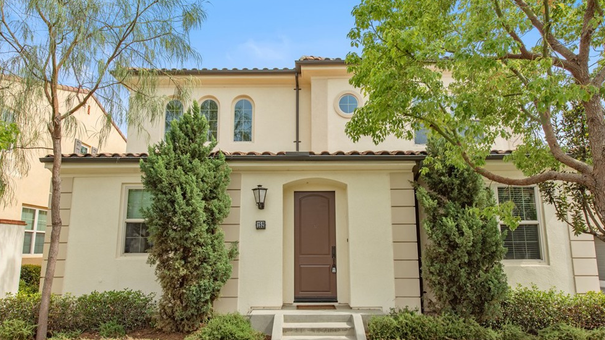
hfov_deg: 78.7
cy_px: 193
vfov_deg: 49.4
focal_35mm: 23
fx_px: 369
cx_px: 299
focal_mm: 21
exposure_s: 1/320
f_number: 9
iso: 200
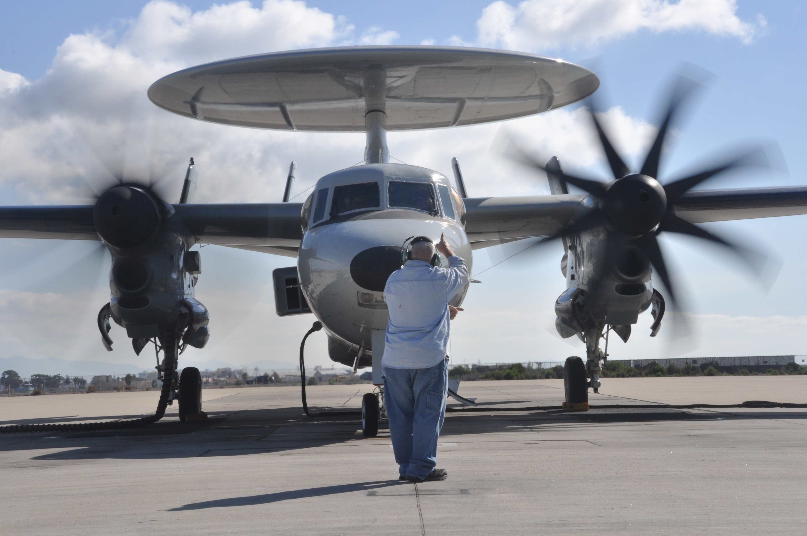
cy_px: 252
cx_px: 410
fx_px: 1746
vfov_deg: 17.4
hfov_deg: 26.0
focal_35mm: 78
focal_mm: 48
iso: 400
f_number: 22
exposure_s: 1/160
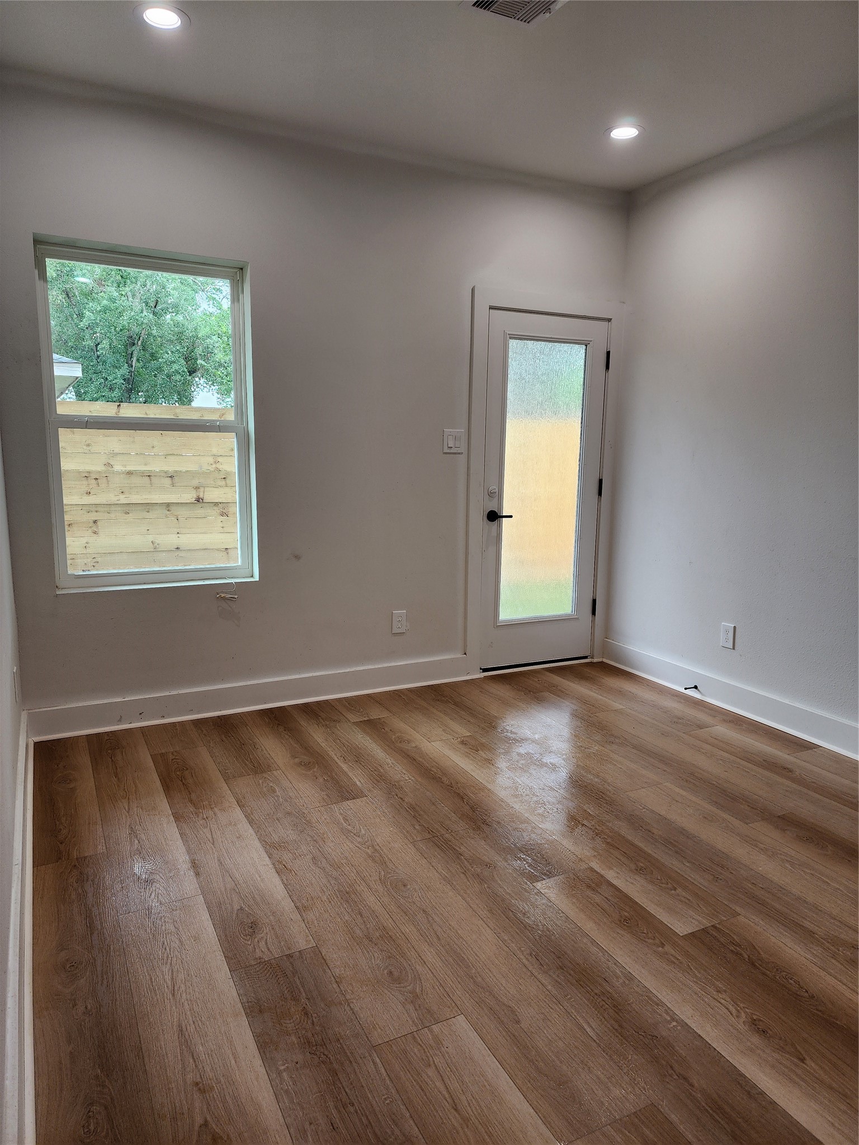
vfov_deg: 73.9
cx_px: 430
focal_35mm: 23
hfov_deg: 58.9
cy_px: 572
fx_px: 761
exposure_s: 1/120
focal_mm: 6.4
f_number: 1.8
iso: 80
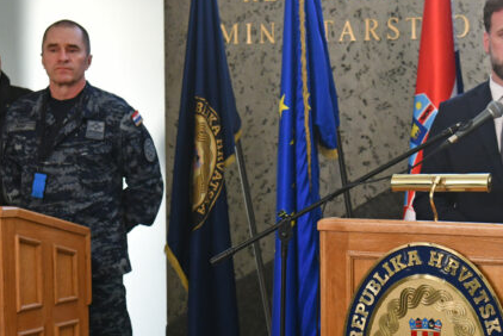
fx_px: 1356
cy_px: 247
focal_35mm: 97
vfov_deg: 14.1
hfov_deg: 21.0
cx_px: 293
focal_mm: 40
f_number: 4
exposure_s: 1/250
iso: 1250
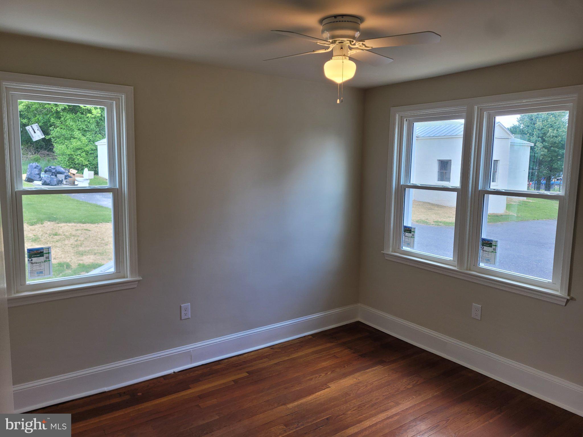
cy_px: 218
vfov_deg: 53.1
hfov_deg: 67.3
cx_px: 292
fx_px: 438
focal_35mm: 26
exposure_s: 1/120
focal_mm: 5.4
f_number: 1.8
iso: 50
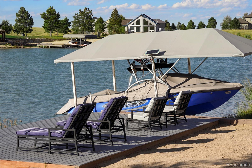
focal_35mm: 90
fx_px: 630
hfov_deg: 22.6
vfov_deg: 15.2
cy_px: 84
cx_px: 126
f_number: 9
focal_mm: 60
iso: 200
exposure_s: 1/640
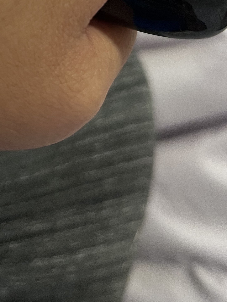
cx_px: -43
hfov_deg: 19.3
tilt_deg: -74.1
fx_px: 630
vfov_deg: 23.4
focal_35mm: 72
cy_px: -108
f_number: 1.6
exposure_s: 1/60
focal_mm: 5.1
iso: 160
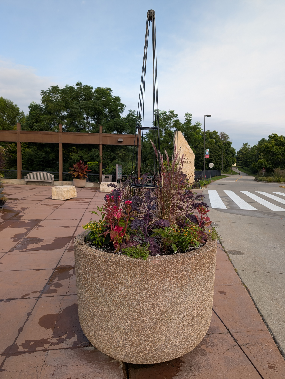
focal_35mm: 24
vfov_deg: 71.5
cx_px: 142
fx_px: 263
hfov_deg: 56.9
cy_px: 190
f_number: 1.68
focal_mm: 6.9
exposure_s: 1/507
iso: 22
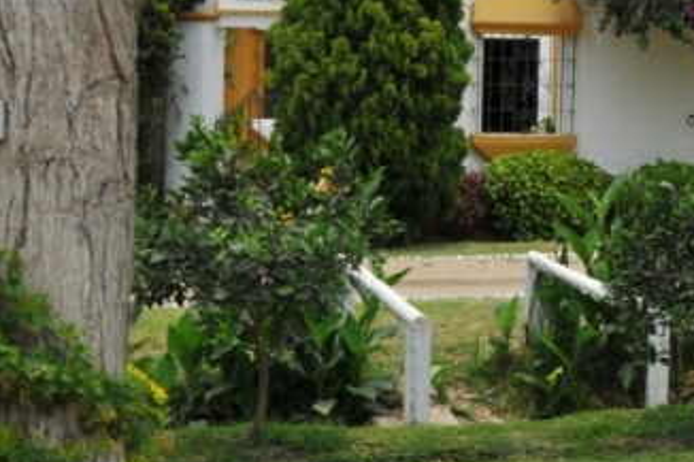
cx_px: 918
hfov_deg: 17.0
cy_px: 21
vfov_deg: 12.0
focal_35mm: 113
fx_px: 2177
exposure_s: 1/350
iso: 200
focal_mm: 24
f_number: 9.5
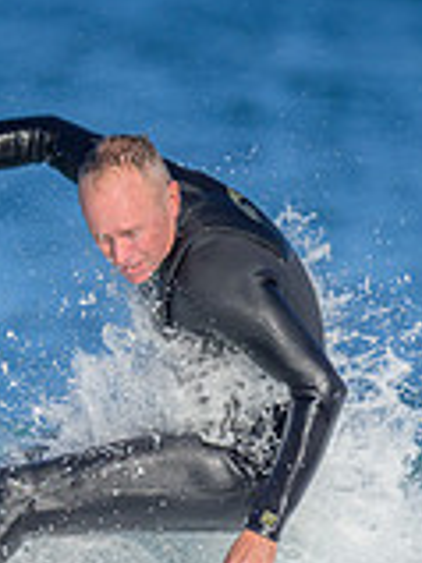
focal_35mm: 3106
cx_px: -60
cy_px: 628
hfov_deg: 0.5
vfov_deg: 0.6
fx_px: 50554
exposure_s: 1/2000
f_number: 6.3
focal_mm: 800
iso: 200
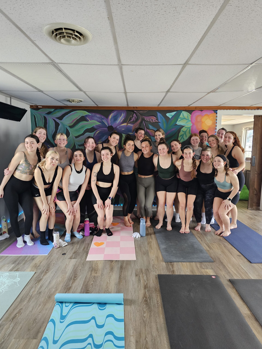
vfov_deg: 73.9
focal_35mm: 23
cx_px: 131
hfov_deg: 58.9
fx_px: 232
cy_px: 174
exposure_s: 1/120
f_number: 1.7
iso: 400
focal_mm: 6.3
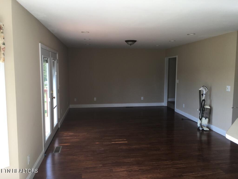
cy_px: 90
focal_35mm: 29
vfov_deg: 48.2
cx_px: 119
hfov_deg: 61.7
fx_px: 199
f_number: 2.2
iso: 25
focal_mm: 4.15
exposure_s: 1/60
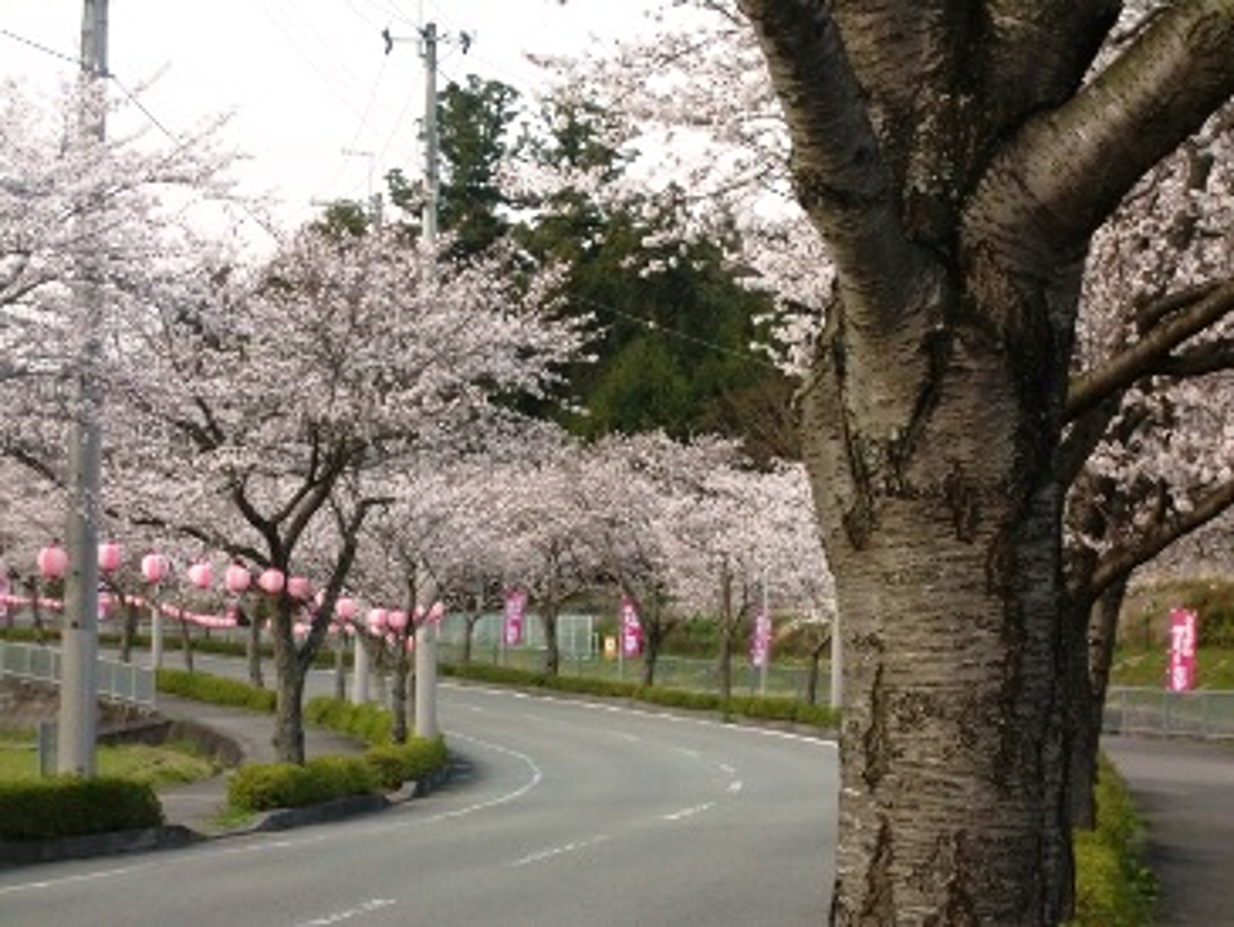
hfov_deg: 17.6
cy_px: 464
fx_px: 3994
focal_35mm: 112
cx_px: 617
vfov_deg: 13.2
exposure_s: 1/100
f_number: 5.8
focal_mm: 19.6
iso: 200
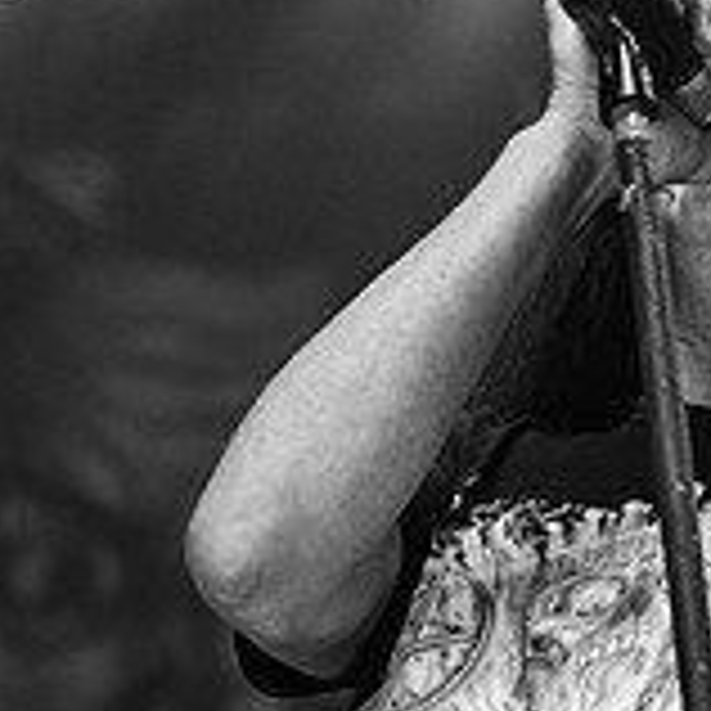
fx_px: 4787
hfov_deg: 8.5
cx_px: 658
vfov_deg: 8.5
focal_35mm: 206
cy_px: 173
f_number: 3.2
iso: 2500
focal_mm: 56
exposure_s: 1/640
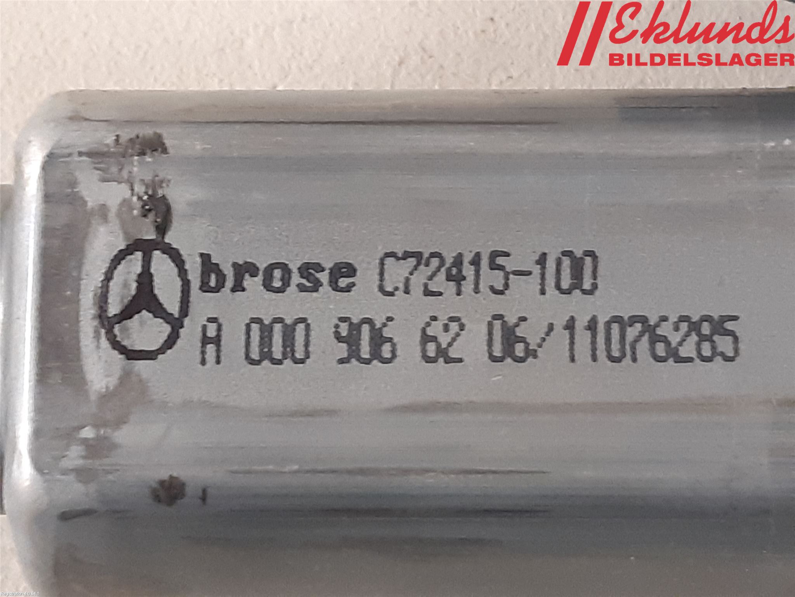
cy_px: 298
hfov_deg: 67.3
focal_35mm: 26
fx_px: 597
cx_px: 398
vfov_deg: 53.1
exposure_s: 1/25
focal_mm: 3.93
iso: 250
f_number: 1.7
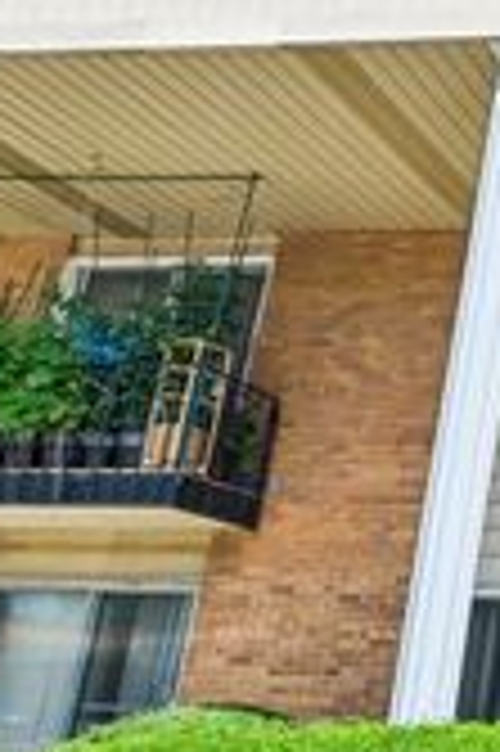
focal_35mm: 48
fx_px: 1002
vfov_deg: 40.7
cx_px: 982
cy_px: 493
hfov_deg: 18.7
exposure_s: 1/250
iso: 400
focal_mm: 16
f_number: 13
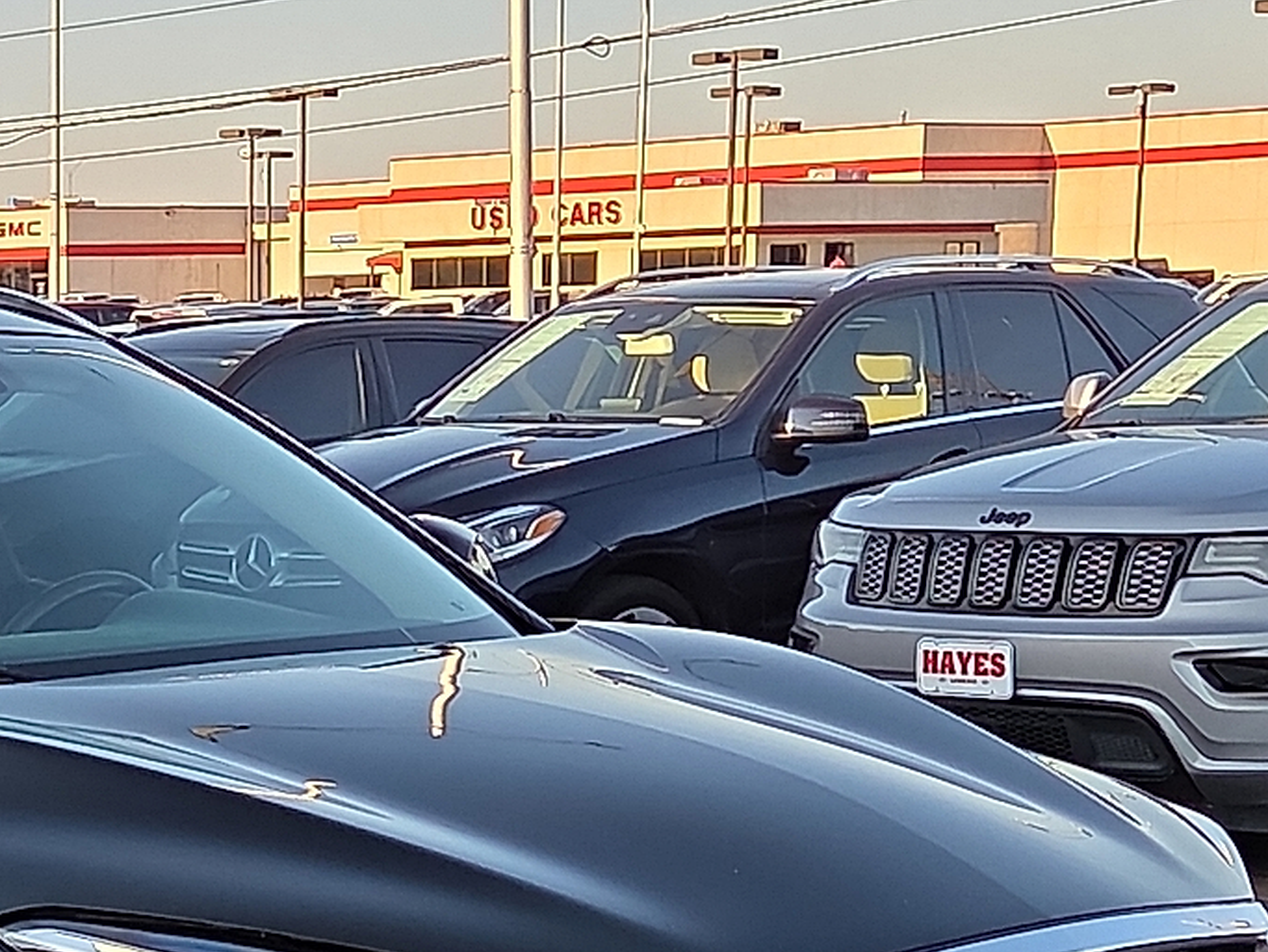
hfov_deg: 18.4
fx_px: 3775
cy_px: 1013
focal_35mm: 103
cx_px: -98
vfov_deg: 14.1
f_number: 1.8
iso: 25
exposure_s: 1/714
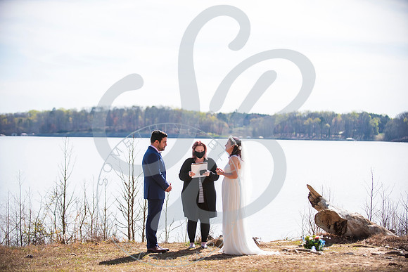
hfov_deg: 24.8
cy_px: 136
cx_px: 204
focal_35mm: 82
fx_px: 930
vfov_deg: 16.7
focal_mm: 82
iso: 100
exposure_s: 1/1000
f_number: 2.8
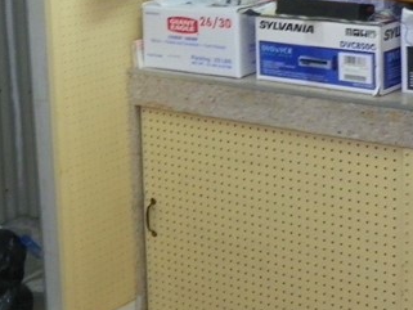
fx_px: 991
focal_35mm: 83
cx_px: 95
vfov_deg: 17.3
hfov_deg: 23.3
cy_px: -6
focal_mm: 4.6
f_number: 2.8
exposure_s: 1/30
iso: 200
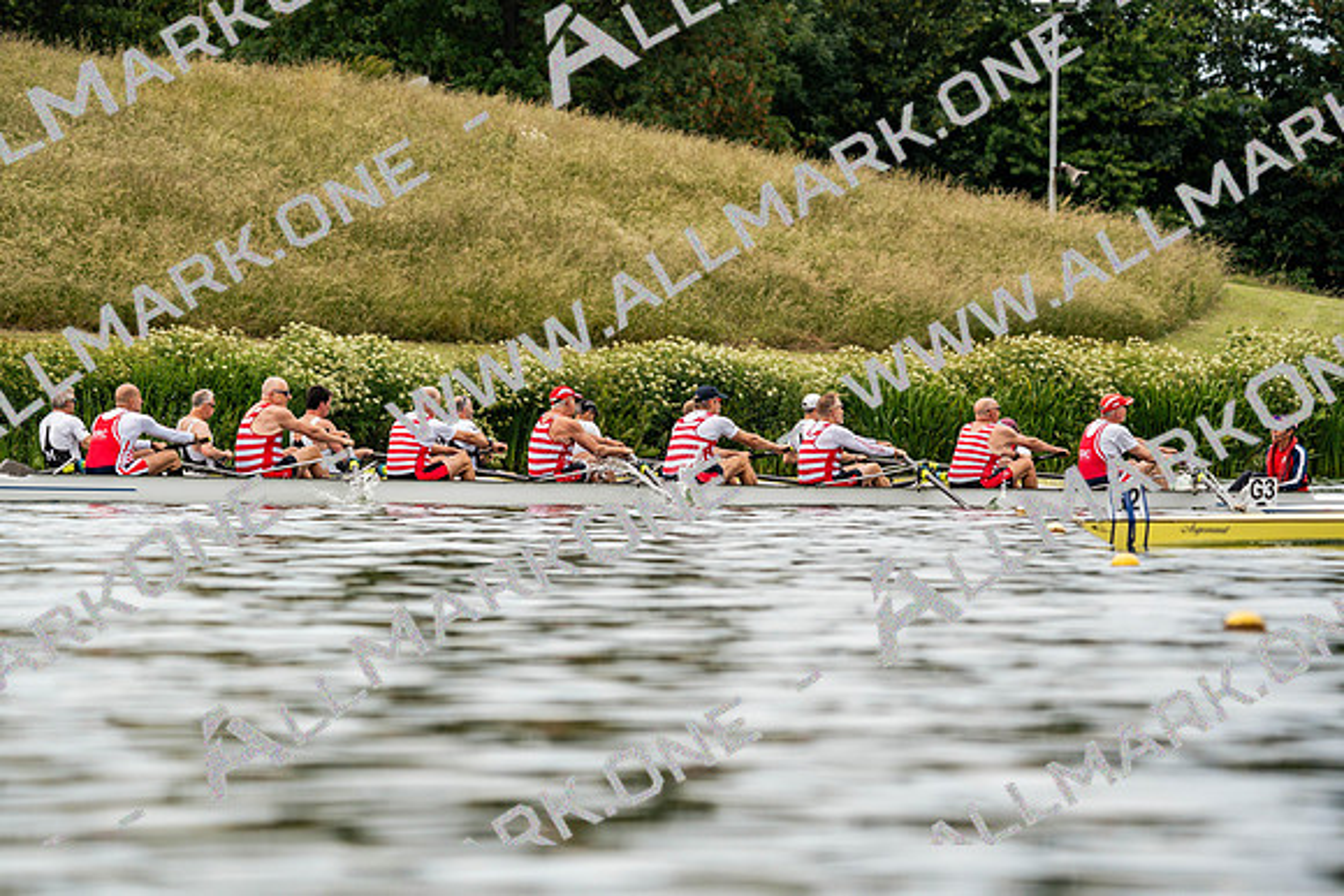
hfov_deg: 6.7
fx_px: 11426
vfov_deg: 4.5
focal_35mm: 306
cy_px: 448
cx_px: 672
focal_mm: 306
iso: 400
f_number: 6.3
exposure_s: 1/2000
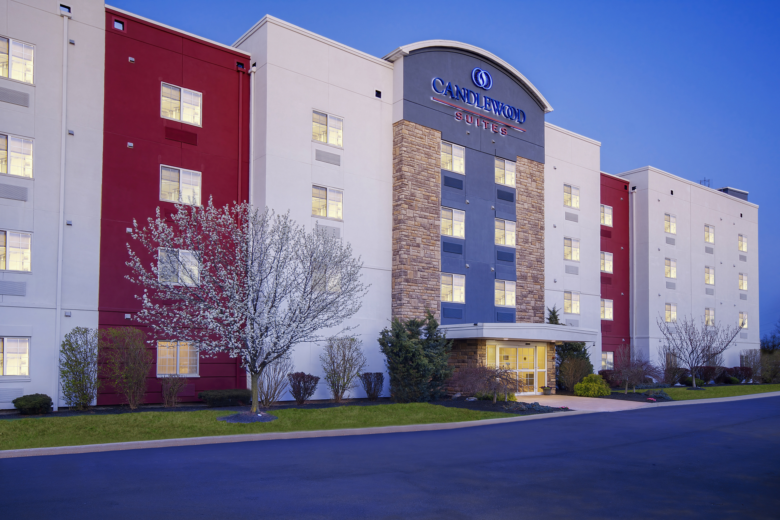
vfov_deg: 45.7
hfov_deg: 64.6
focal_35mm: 28
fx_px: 617
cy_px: 260
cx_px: 390
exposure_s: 5
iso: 250
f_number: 7.1
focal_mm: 19
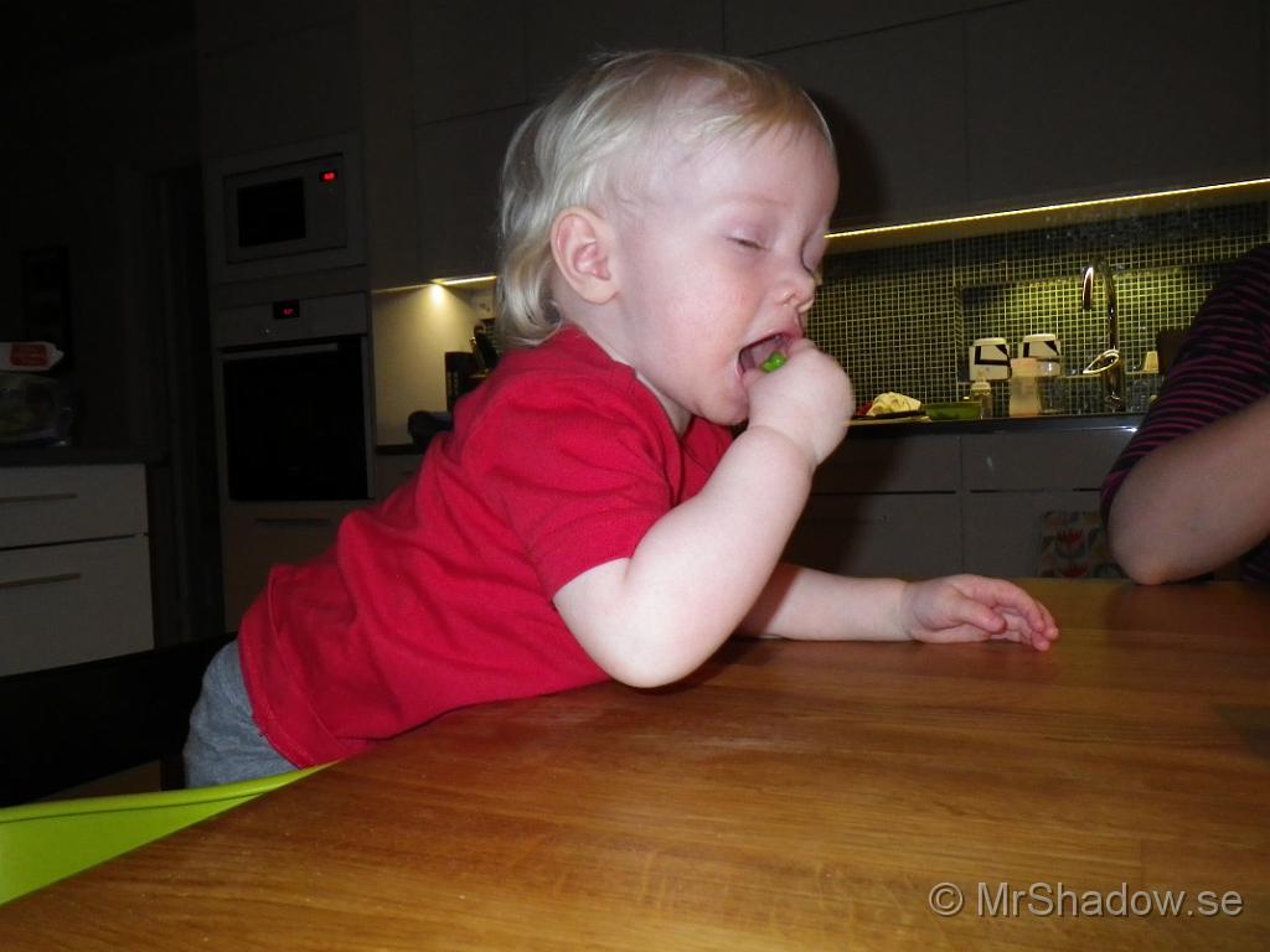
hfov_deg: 63.4
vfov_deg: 49.7
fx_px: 1027
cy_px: 476
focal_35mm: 28
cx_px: 635
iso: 400
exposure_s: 1/50
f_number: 3.5
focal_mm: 5
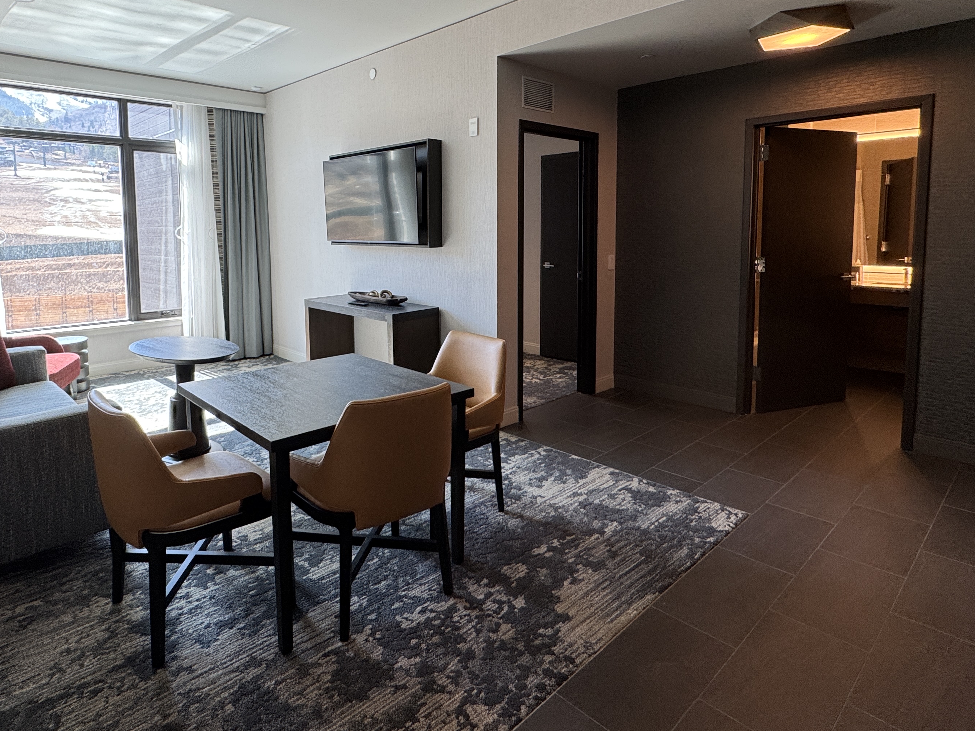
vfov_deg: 62.5
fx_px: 591
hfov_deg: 78.6
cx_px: 421
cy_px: 273
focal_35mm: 21
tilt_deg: -4.5
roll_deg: +0.7
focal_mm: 2.22
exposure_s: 1/120
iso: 100
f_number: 2.2
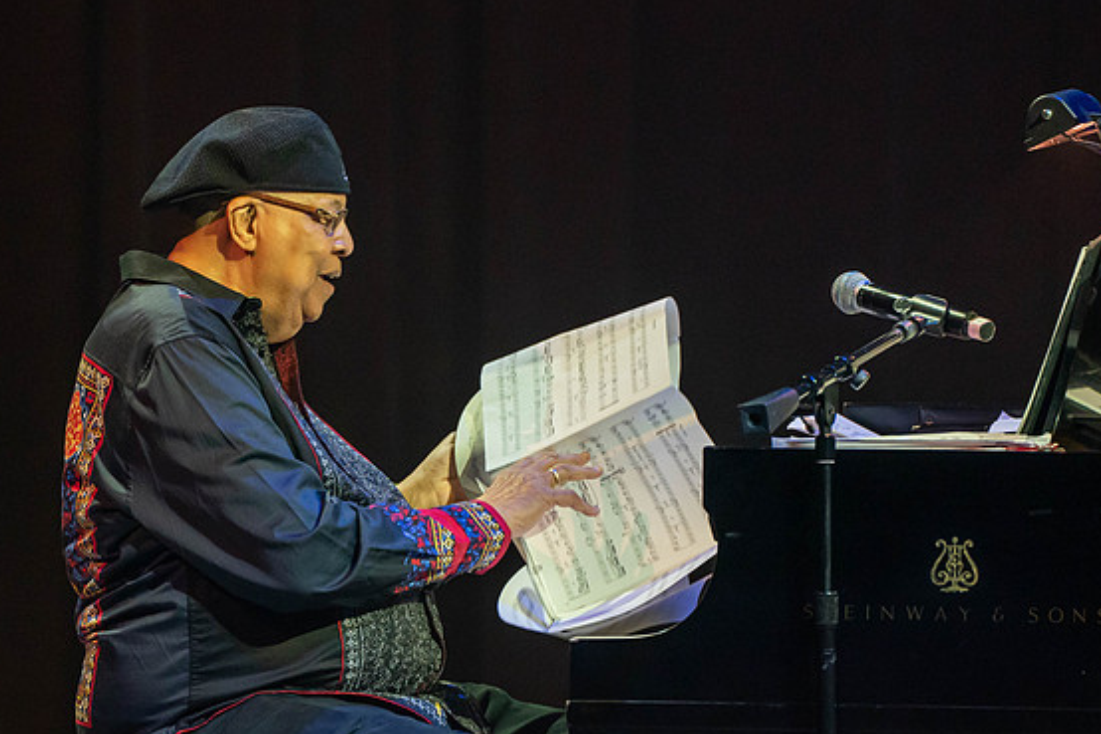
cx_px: 462
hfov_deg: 3.1
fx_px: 20117
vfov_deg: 2.1
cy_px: 488
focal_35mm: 658
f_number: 6.3
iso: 3200
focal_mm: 400
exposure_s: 1/250
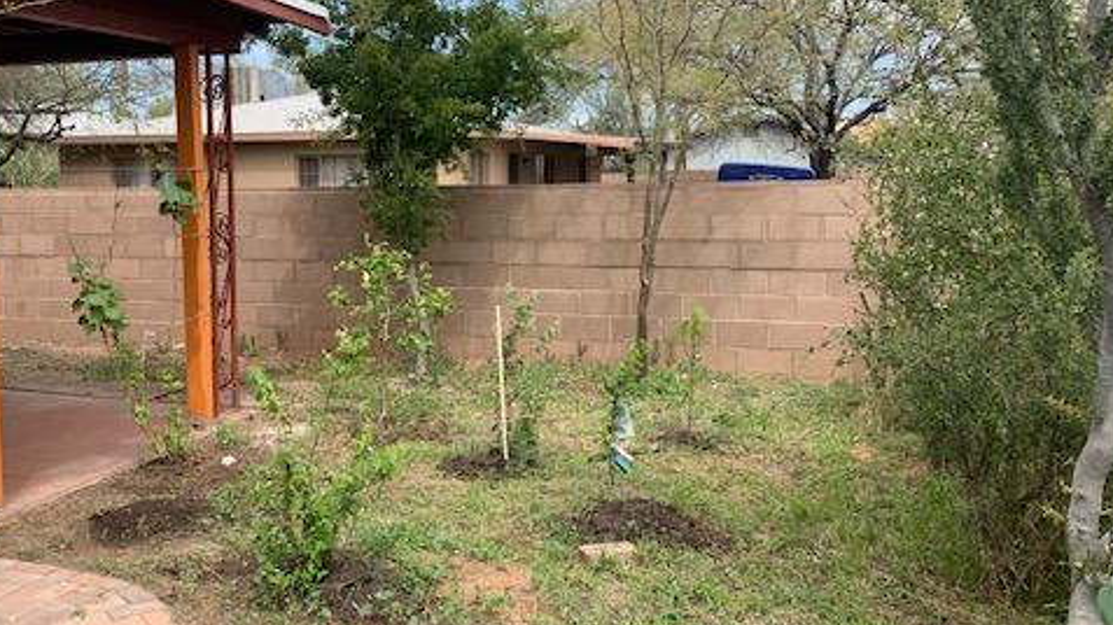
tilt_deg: -1.4
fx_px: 1121
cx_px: 394
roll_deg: +0.6
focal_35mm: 38
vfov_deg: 31.1
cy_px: 240
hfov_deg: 52.0
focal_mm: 4.25
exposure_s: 1/1076
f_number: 1.8
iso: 25
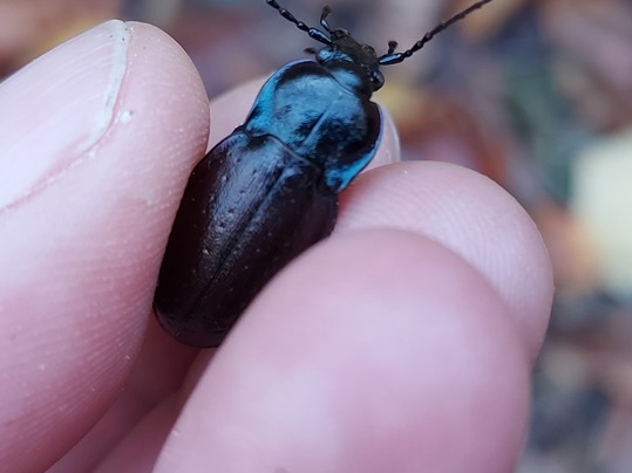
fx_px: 694
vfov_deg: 37.1
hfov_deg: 48.8
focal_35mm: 38
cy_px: 139
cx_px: 369
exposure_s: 1/50
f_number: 1.8
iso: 160
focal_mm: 5.23
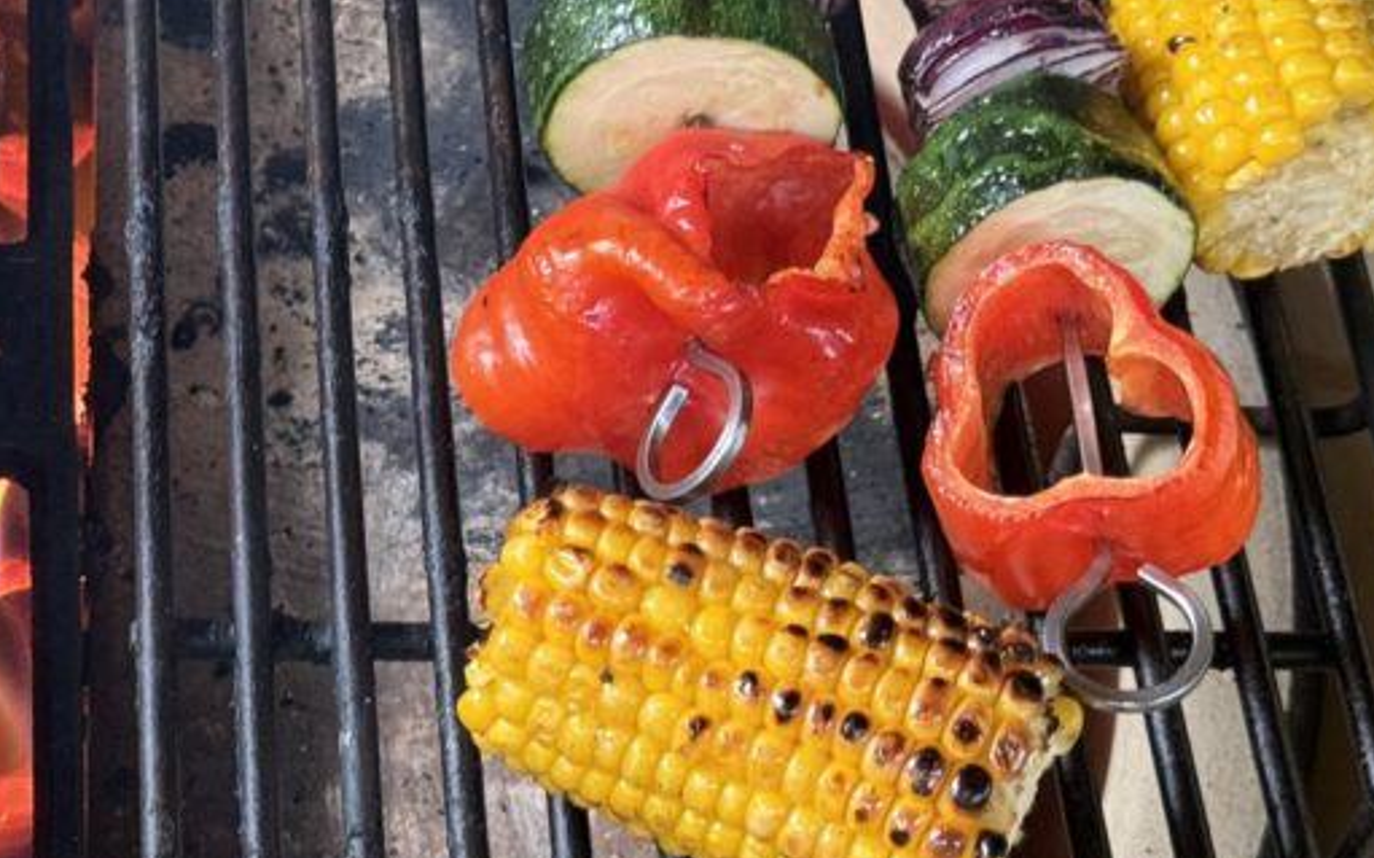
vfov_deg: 12.8
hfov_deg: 20.0
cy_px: 210
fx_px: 3818
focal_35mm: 102
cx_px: 164
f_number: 1.78
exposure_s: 1/50
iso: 250
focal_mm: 6.76
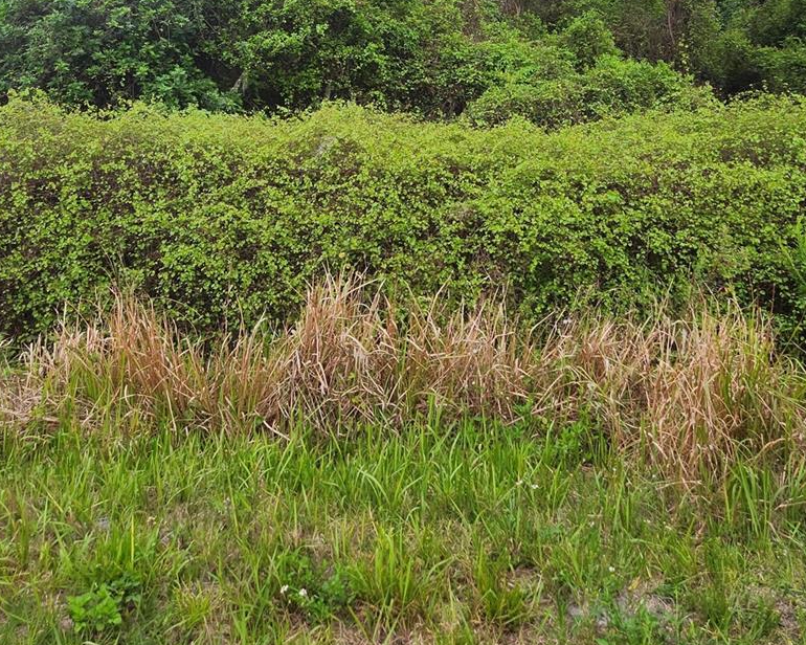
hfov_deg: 51.5
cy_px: 61
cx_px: 442
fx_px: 835
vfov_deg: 39.1
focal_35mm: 35
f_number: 1.8
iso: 25
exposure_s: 1/180
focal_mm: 5.4
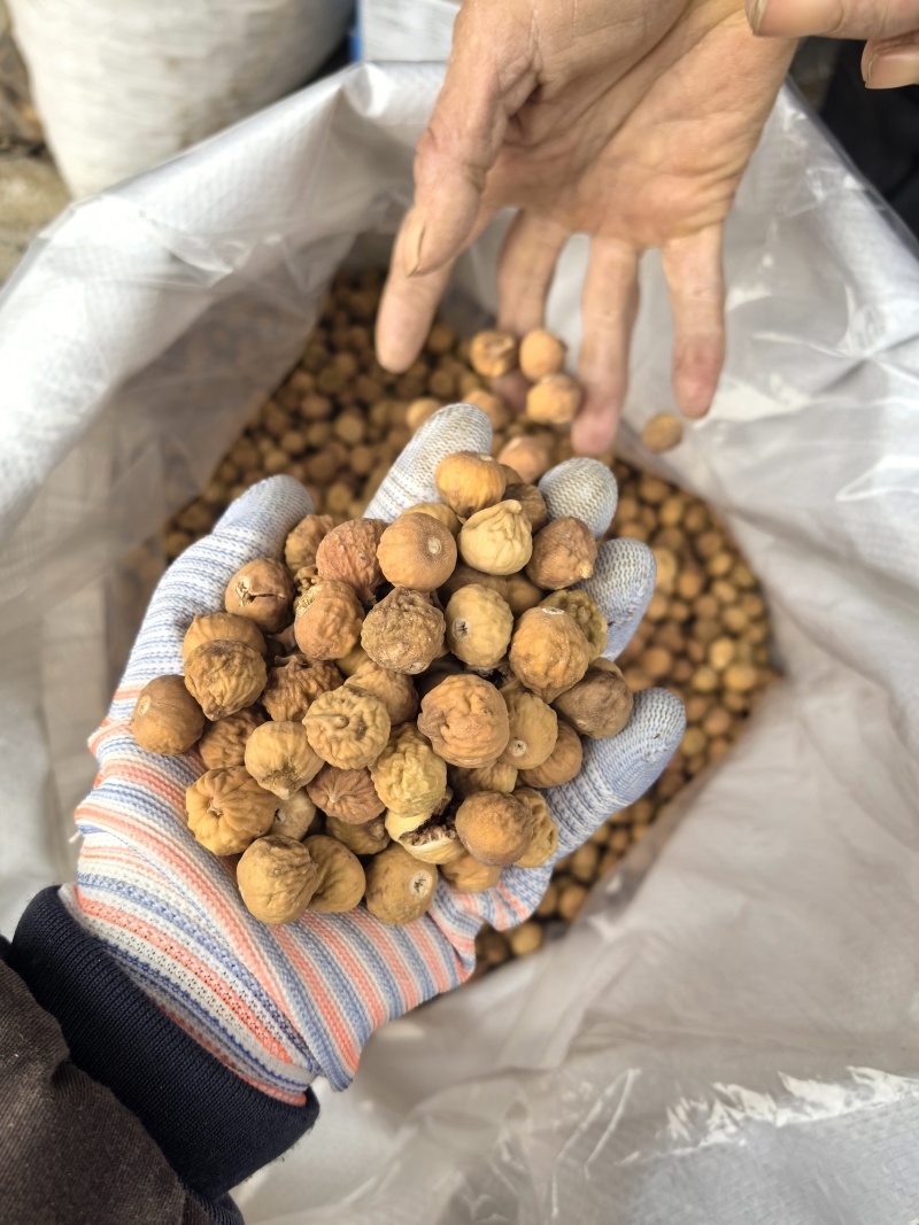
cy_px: 612
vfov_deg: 65.3
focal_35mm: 27
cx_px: 460
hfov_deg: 51.3
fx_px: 956
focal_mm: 6.35
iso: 50
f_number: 2
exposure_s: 1/351
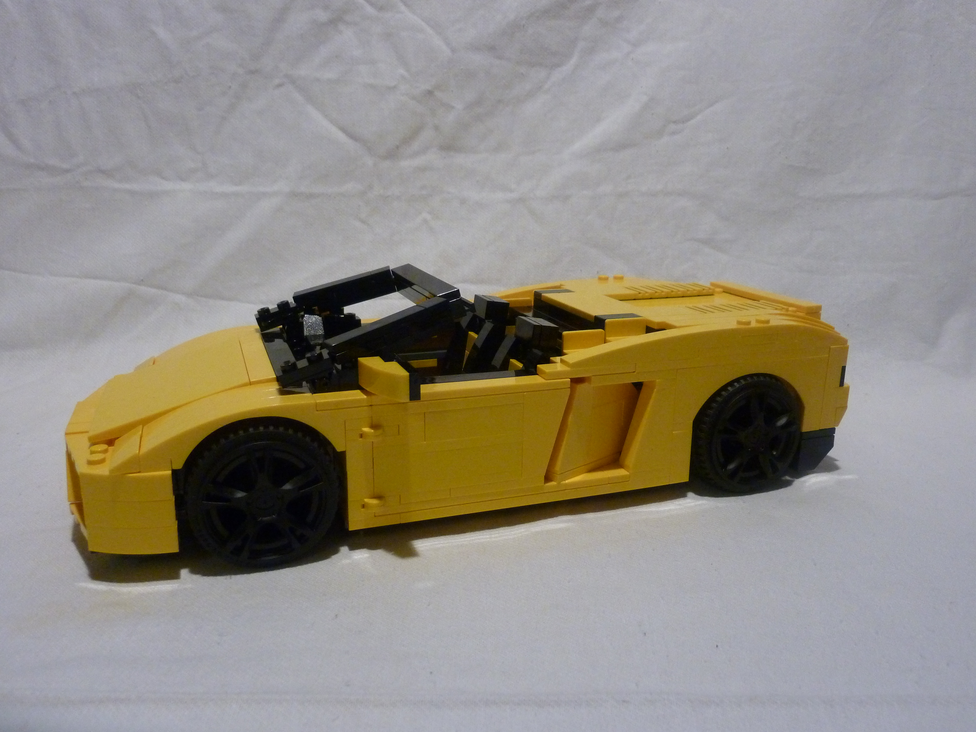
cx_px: 488
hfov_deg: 65.3
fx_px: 761
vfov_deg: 51.4
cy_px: 366
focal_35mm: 27
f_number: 3.4
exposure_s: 1/30
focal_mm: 4.8
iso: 400
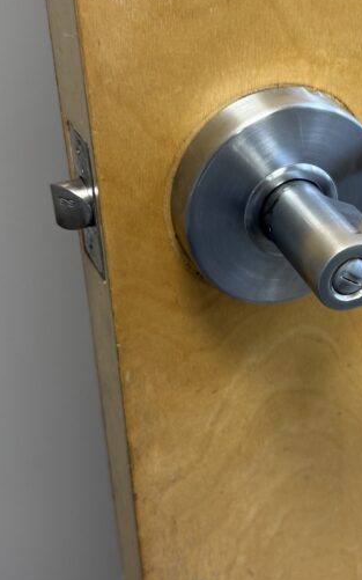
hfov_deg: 24.3
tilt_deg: -30.6
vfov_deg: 38.8
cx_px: 311
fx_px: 821
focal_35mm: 52
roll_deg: -1.6
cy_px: 251
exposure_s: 1/60
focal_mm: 6.76
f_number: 1.78
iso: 125
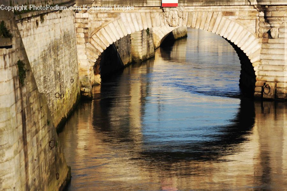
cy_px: 96
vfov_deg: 7.6
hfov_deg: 11.4
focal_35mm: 180
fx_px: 1434
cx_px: 144
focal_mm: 180
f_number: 5.6
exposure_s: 1/1000
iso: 125
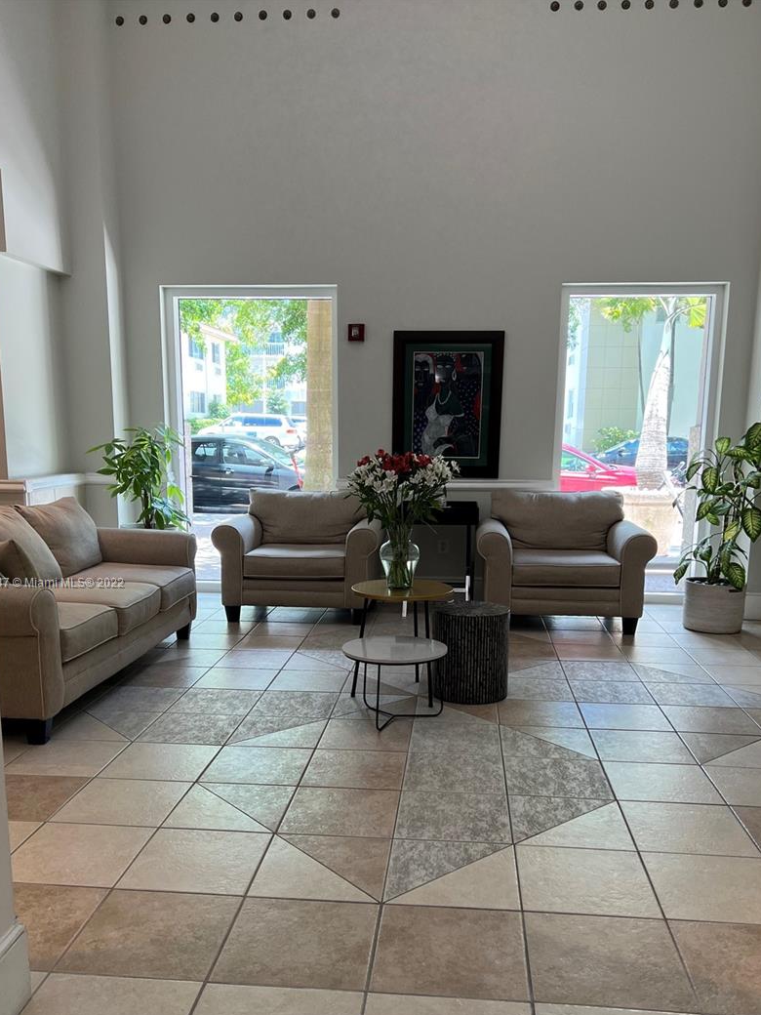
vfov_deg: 59.7
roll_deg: -0.6
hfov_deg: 46.8
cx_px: 384
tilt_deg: -9.9
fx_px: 879
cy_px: 584
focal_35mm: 30
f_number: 1.5
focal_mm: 5.7
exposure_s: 1/120
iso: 80
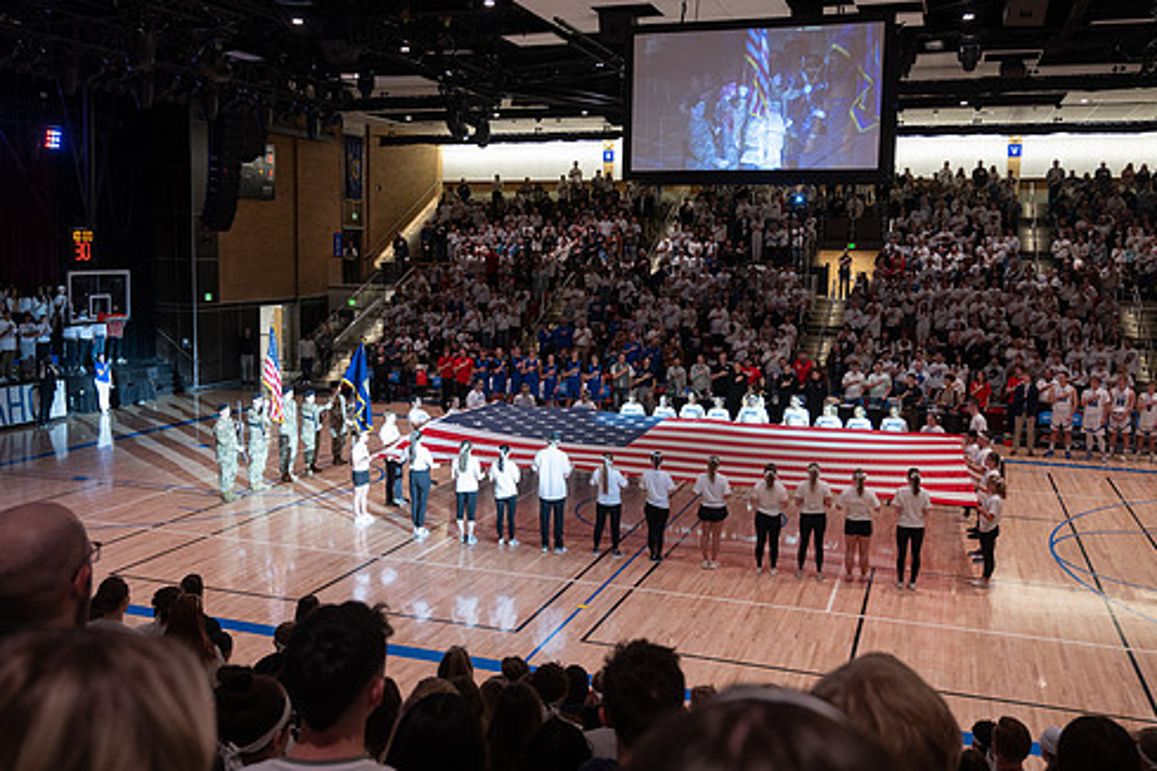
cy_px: 380
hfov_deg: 54.4
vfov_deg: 37.9
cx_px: 544
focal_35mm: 35
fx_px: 1125
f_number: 4
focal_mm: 29.5
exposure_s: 1/60
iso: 800
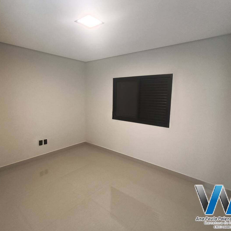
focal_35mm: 18
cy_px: 114
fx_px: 136
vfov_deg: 80.7
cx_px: 109
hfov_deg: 80.6
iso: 250
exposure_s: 1/60
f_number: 2.2
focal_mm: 1.67
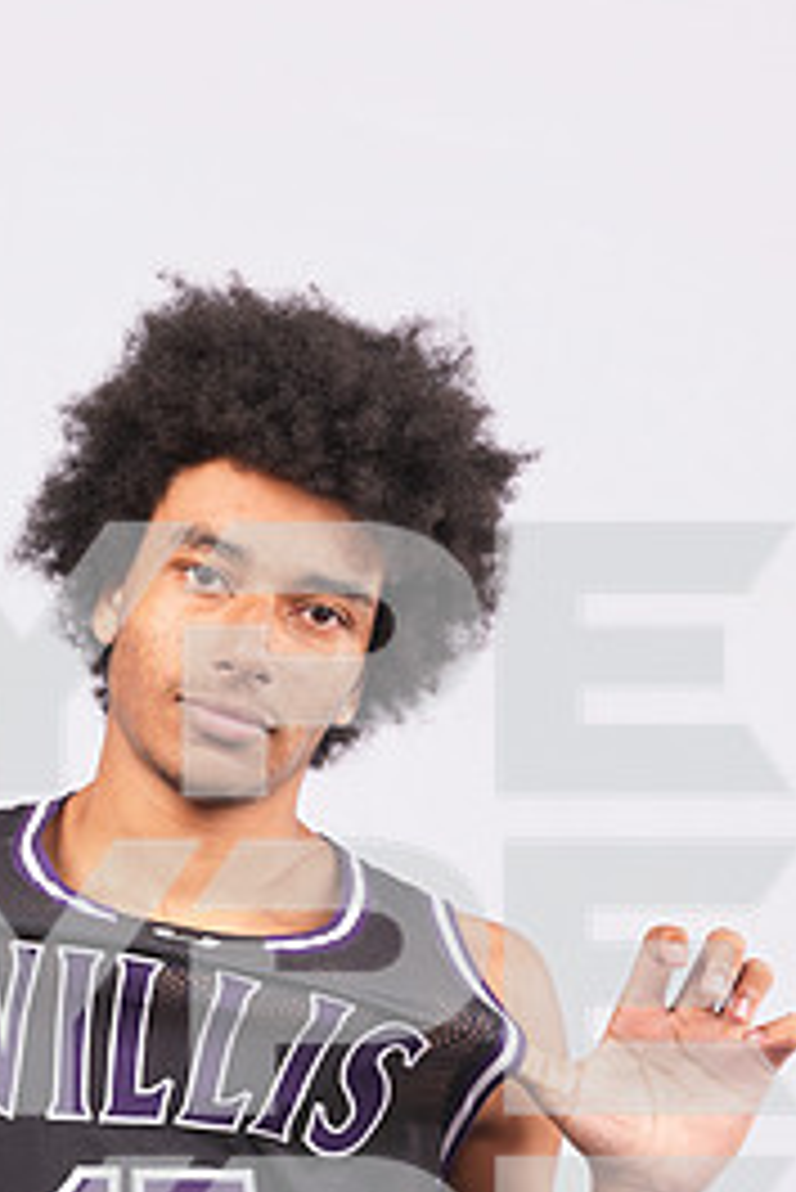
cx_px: 139
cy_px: 981
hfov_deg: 14.3
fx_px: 3146
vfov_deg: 21.1
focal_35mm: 95
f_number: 7.1
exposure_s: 1/200
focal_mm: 56
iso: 160
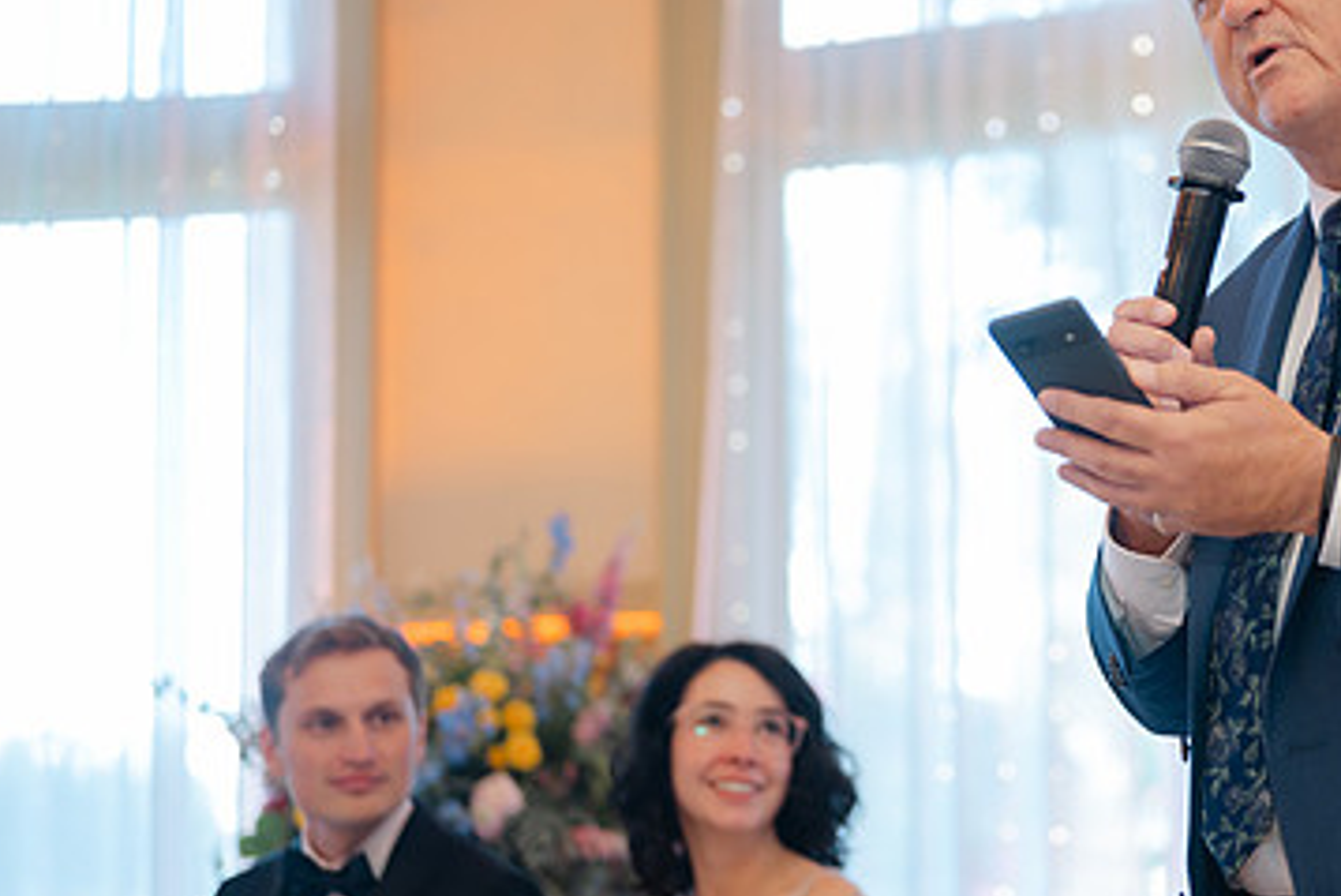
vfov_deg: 16.9
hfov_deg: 24.7
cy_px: 452
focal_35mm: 81
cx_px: 1026
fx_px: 3018
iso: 320
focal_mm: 50
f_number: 1.8
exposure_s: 1/100
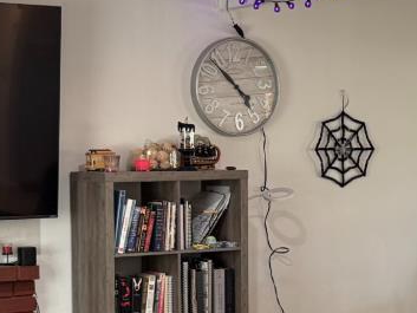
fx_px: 1229
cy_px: 240
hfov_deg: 19.3
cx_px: 215
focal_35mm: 102
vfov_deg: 14.4
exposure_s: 1/60
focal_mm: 6.76
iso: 160
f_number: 1.78
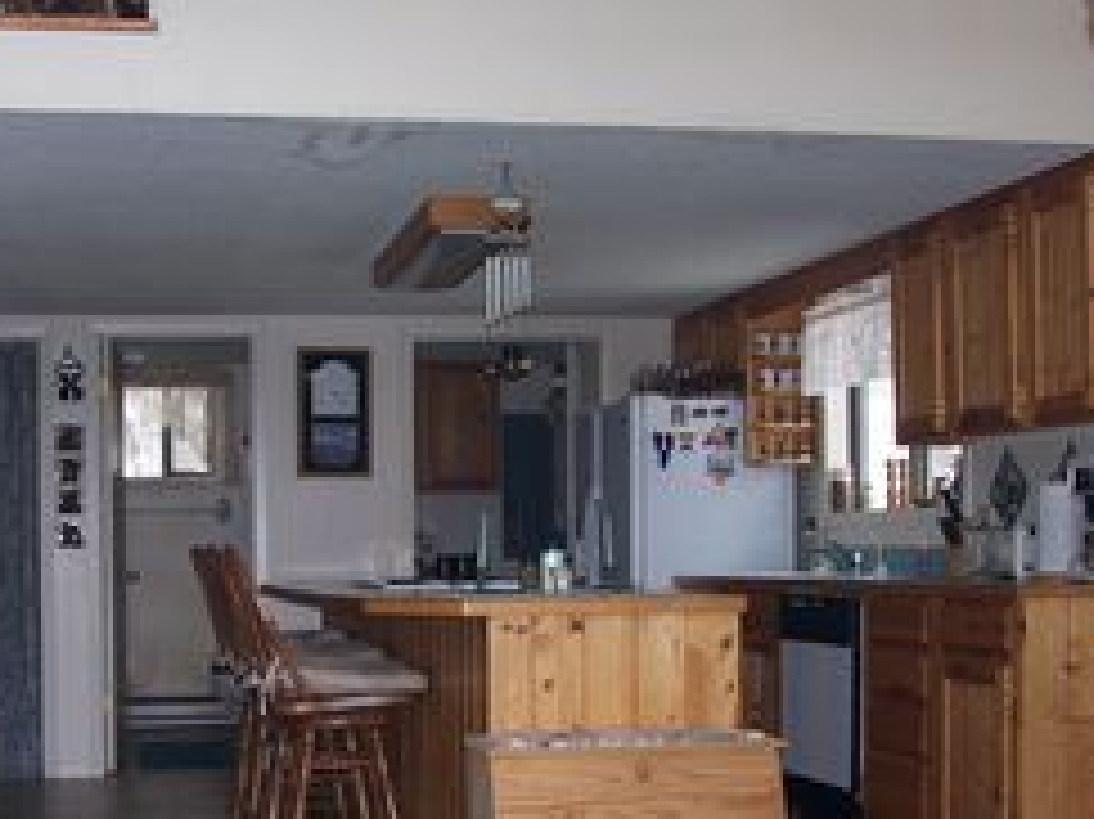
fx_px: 1674
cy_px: 616
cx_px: 405
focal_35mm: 53
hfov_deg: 36.0
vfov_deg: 27.1
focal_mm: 6
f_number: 2.8
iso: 80
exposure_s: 1/60
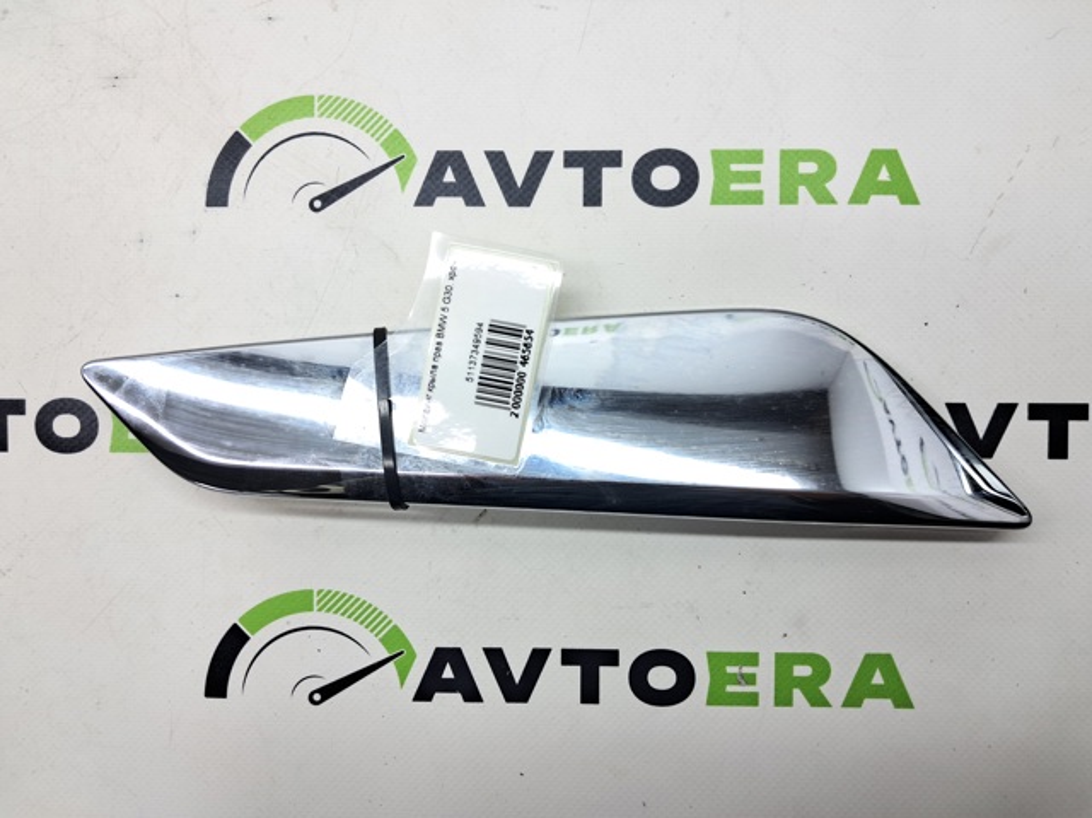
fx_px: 851
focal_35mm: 27
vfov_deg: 51.3
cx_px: 546
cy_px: 409
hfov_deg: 65.4
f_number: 1.8
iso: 50
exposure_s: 1/50
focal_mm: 4
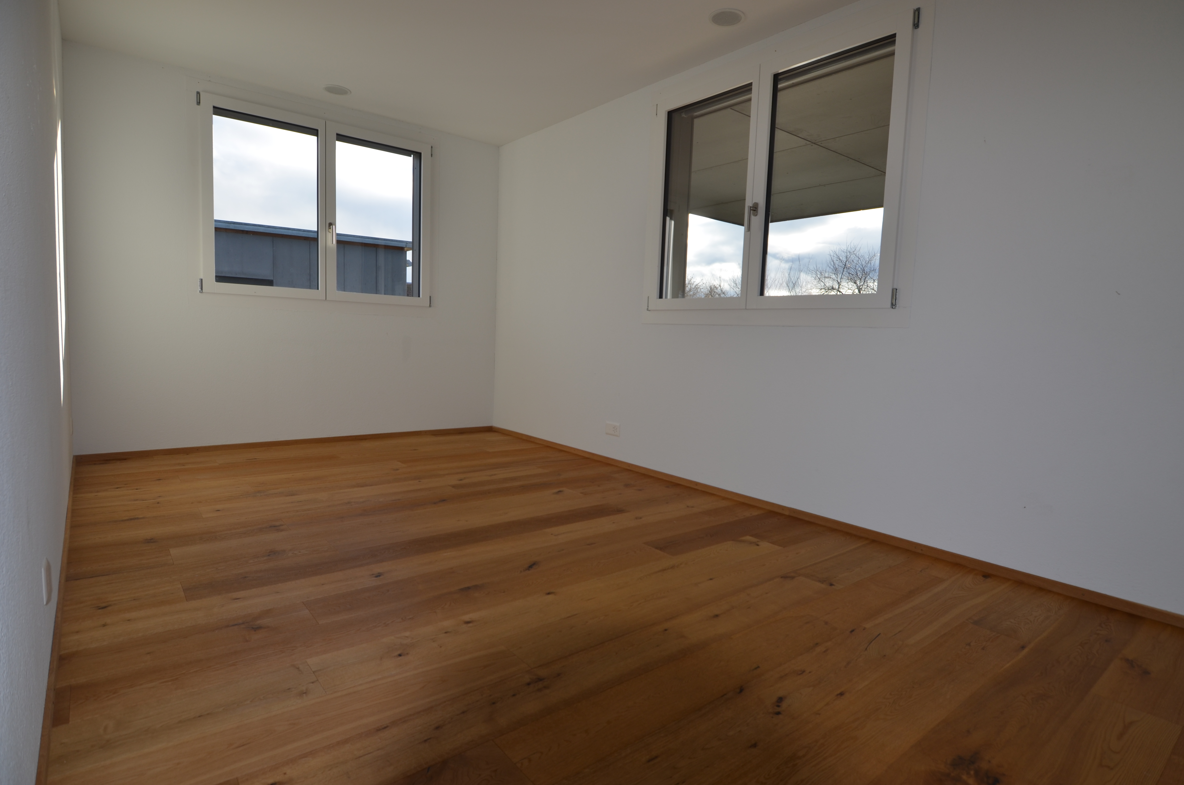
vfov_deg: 67.1
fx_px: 591
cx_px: 592
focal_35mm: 18
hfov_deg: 90.1
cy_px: 392
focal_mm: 12
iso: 100
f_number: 5.6
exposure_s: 1/200
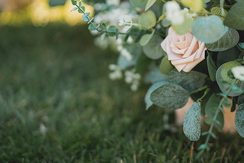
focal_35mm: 83
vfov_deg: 16.5
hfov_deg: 24.3
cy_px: 58
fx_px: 563
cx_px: 174
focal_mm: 50
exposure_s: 1/1000
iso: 160
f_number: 1.4
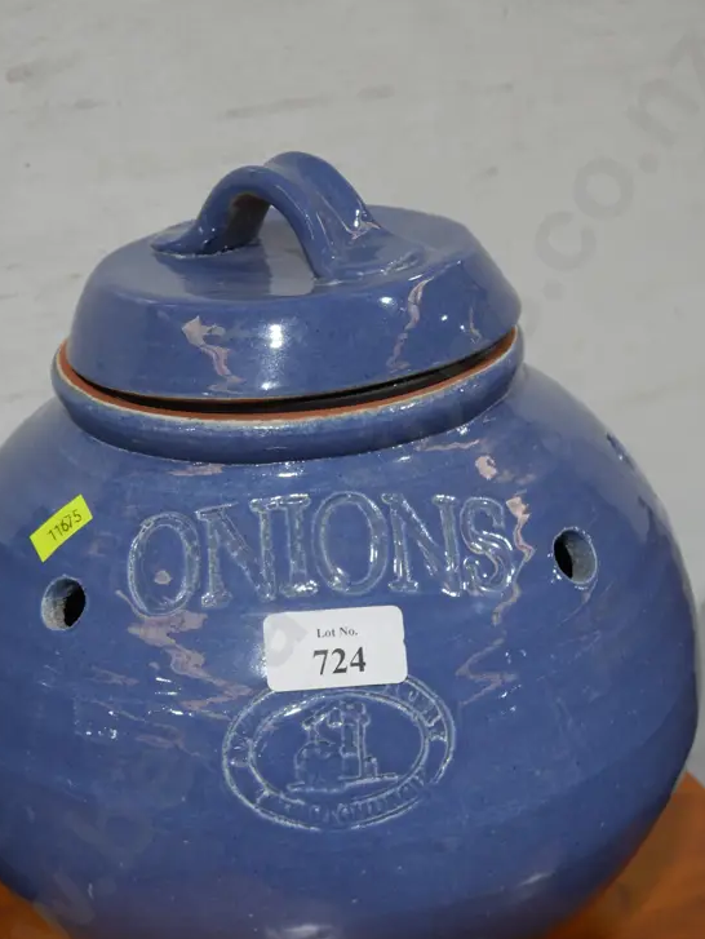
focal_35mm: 62
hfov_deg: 23.7
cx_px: 316
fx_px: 1682
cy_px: 571
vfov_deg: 31.1
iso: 400
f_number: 4.7
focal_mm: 22
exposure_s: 1/60
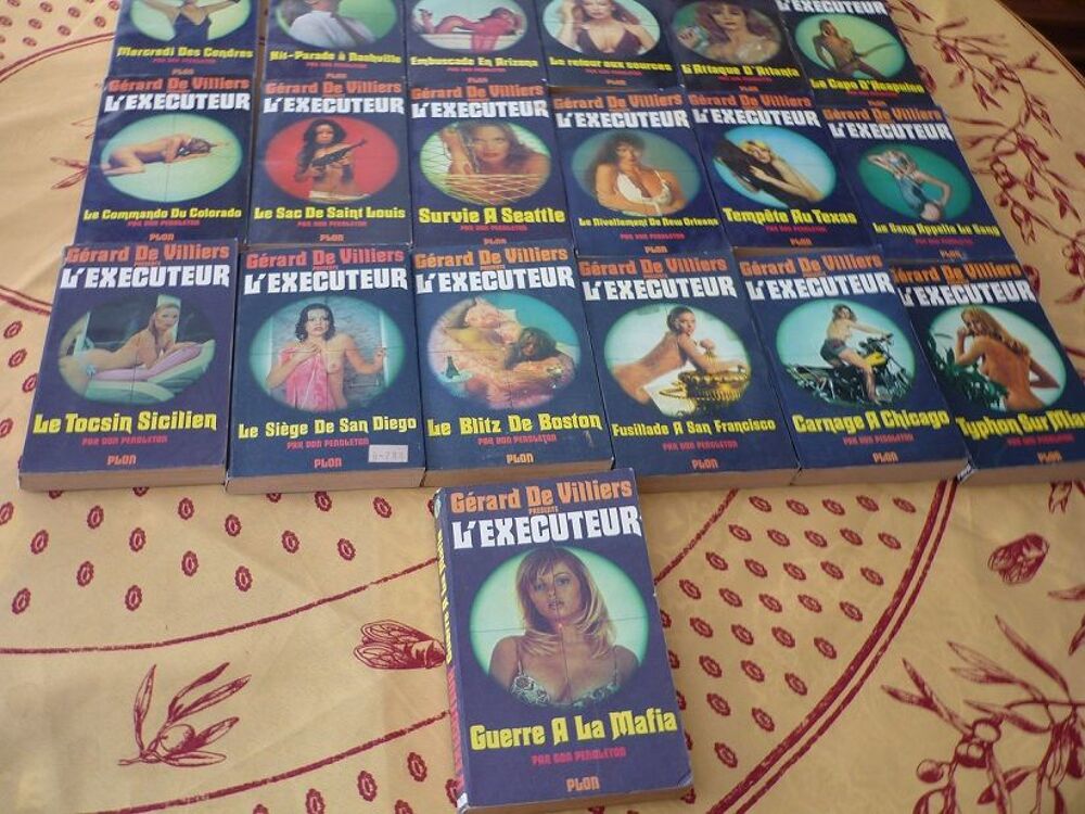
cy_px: 407
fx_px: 1034
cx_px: 542
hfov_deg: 55.4
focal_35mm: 33
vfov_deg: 42.9
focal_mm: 5.5
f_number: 2.8
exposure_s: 1/30
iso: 100
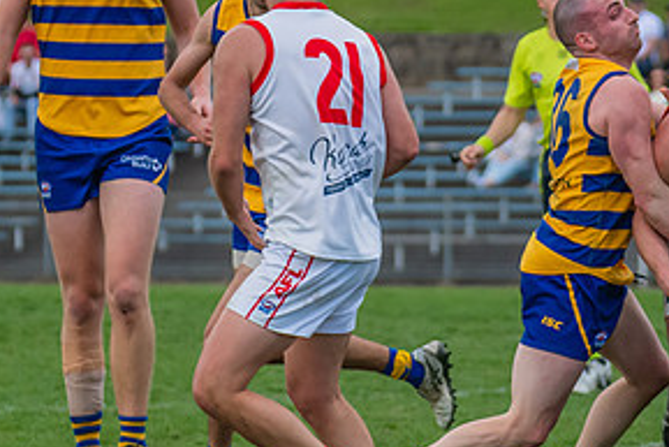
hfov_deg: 2.9
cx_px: 481
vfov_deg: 2.0
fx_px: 13014
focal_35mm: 700
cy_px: 232
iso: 800
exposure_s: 1/1600
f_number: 5.6
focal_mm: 195
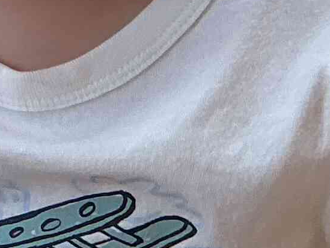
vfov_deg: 7.0
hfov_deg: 9.0
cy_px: 102
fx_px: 2031
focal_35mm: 213
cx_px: -180
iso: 50
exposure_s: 1/60
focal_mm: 3
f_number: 1.8
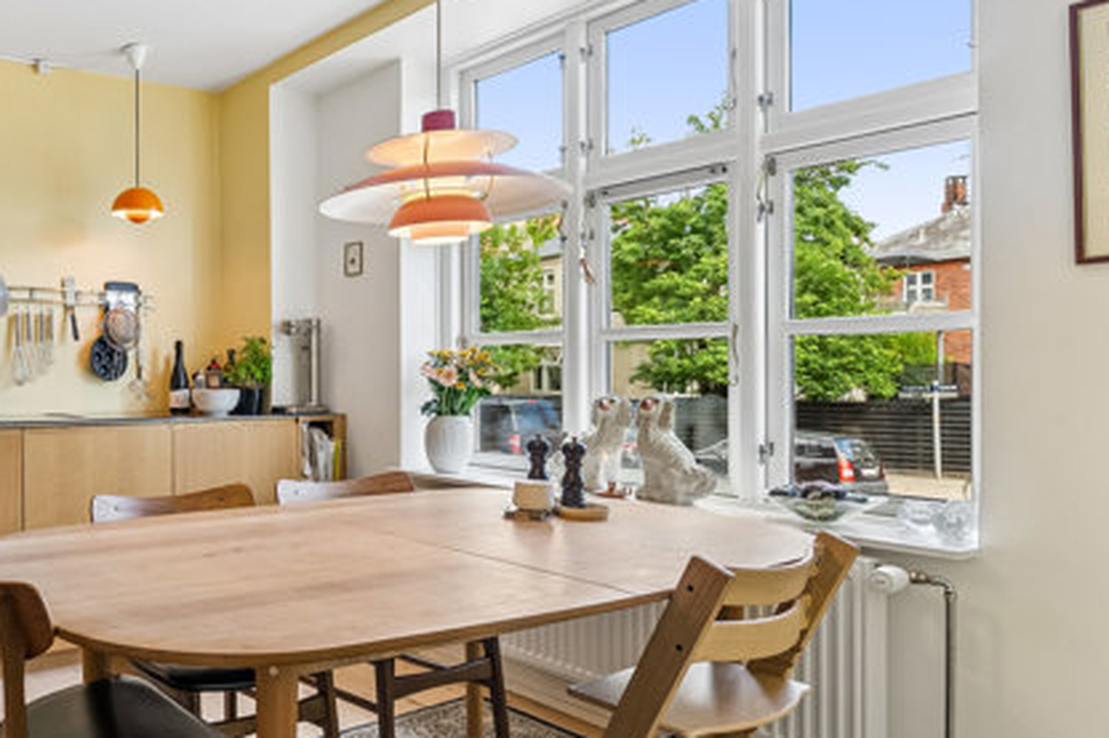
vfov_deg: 51.2
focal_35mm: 25
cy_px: 353
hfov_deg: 61.8
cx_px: 139
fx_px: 770
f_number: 6.3
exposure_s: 1/60
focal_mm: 13
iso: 500
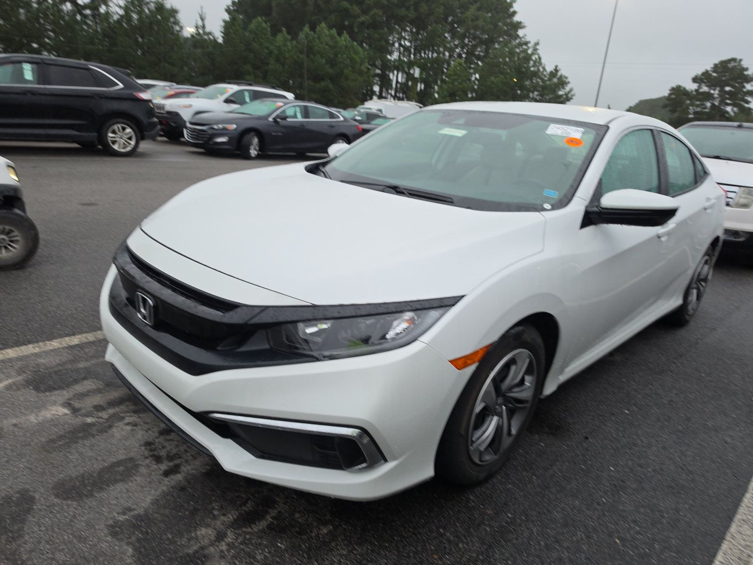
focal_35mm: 23
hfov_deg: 73.9
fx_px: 500
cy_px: 282
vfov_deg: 58.9
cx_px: 376
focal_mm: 6.5
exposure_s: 1/100
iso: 70
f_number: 1.4
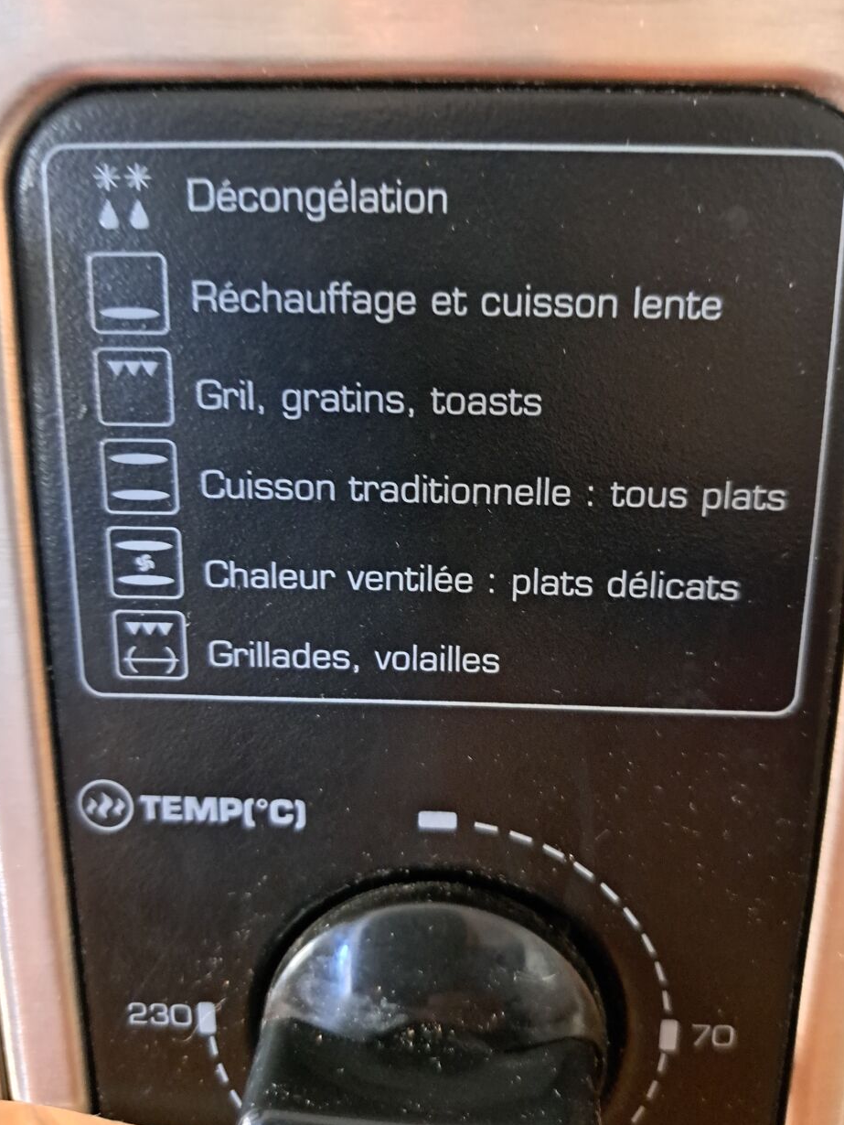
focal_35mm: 26
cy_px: 545
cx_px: 451
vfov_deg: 67.3
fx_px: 845
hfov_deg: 53.0
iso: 1600
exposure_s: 1/17
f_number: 1.8
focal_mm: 5.23
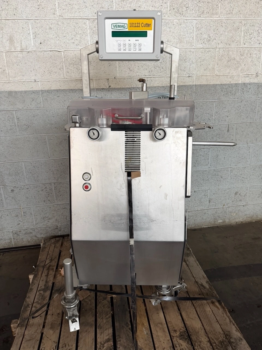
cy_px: 175
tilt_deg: -18.5
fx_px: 242
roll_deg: +3.0
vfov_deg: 71.6
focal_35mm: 24
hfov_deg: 56.8
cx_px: 131
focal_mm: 6.76
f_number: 1.78
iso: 250
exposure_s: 1/60
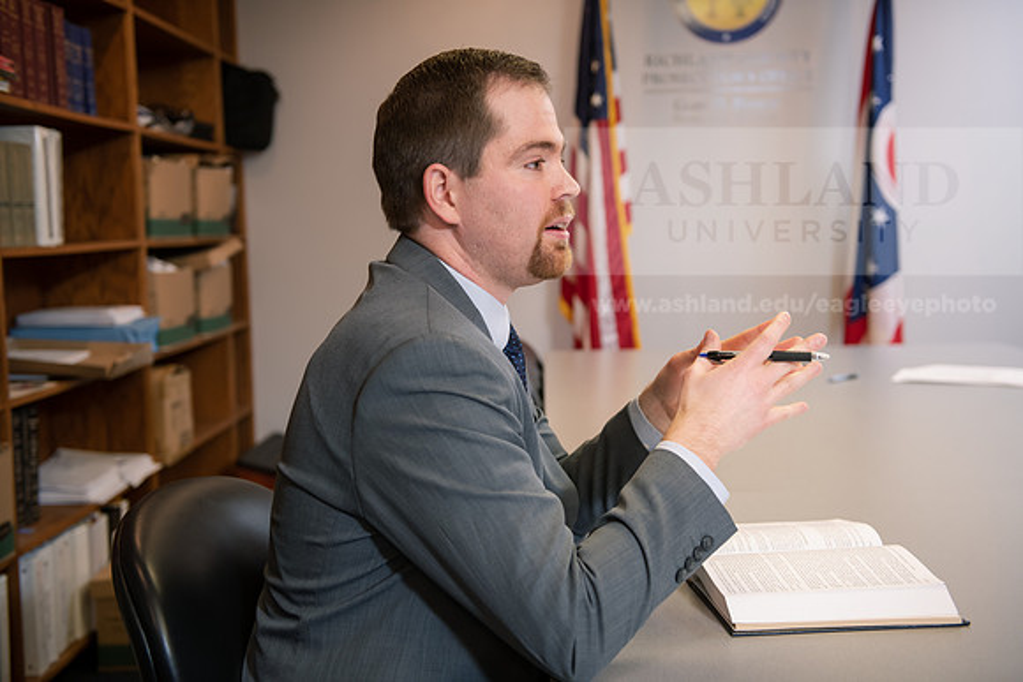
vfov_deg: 33.4
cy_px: 341
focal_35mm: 40
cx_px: 512
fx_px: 1137
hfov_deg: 48.4
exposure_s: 1/125
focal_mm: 40
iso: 800
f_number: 3.2
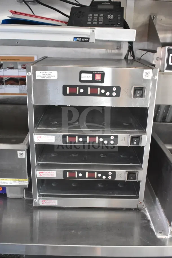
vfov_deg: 53.1
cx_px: 86
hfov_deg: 36.9
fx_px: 258
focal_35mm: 36
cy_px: 129
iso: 6400
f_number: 3.8
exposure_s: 1/50
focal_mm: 24
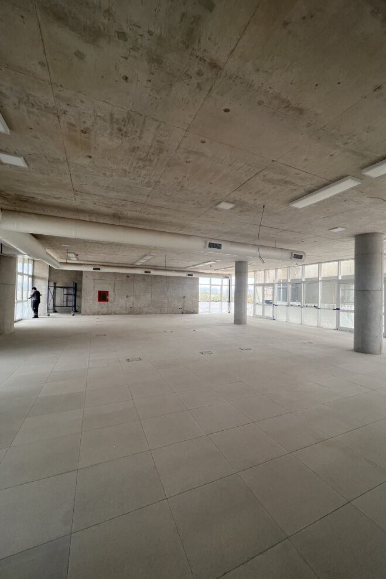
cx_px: 216
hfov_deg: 80.9
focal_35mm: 14
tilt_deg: +1.4
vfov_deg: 104.3
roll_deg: -1.5
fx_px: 225
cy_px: 292
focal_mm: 1.57
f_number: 1.8
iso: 32
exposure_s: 1/100
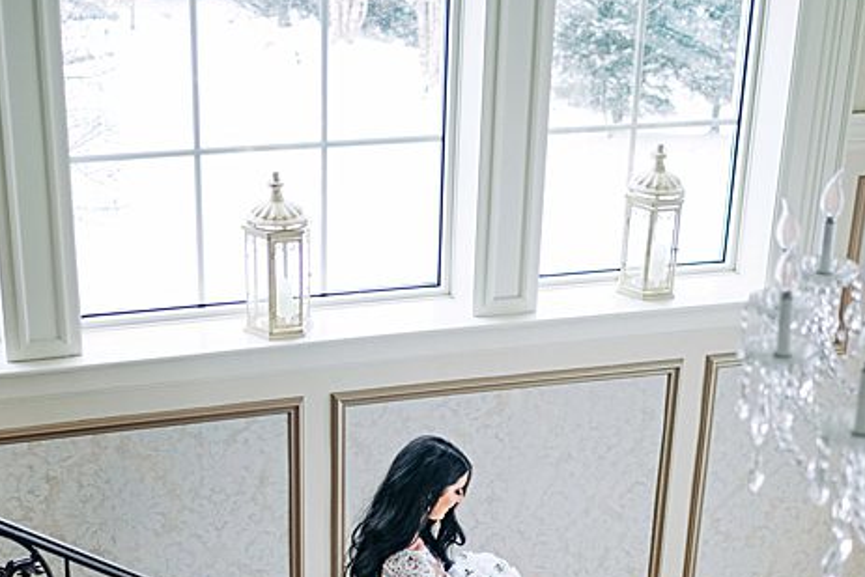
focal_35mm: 71
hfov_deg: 28.4
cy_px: 561
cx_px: 430
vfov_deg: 18.7
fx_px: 1706
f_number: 1.8
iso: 640
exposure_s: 1/160
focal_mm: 35
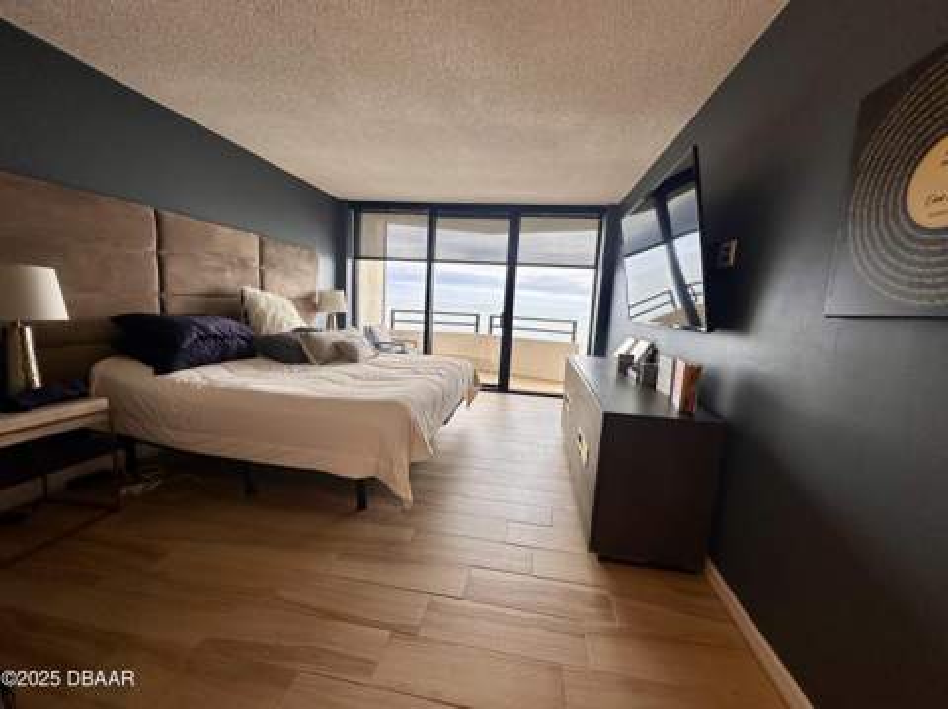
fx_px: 383
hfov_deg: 102.1
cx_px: 474
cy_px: 354
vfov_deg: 85.6
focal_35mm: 14
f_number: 2.2
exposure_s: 1/120
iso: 50
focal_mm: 2.22
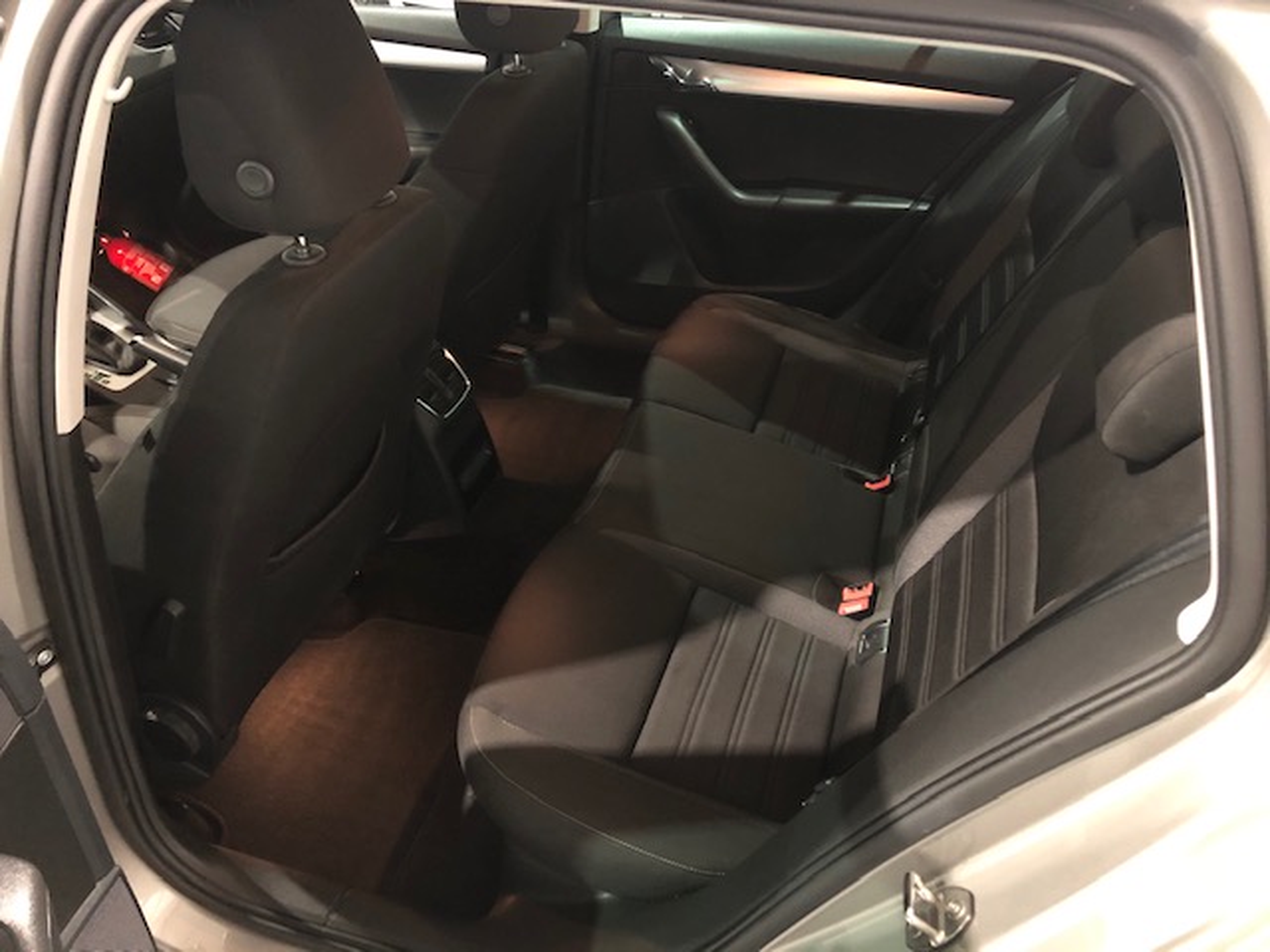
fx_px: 1027
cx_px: 635
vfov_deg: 49.7
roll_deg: -1.2
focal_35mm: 28
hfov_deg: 63.4
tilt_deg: -37.1
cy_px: 476
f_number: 1.8
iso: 125
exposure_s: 1/4
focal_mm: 3.99
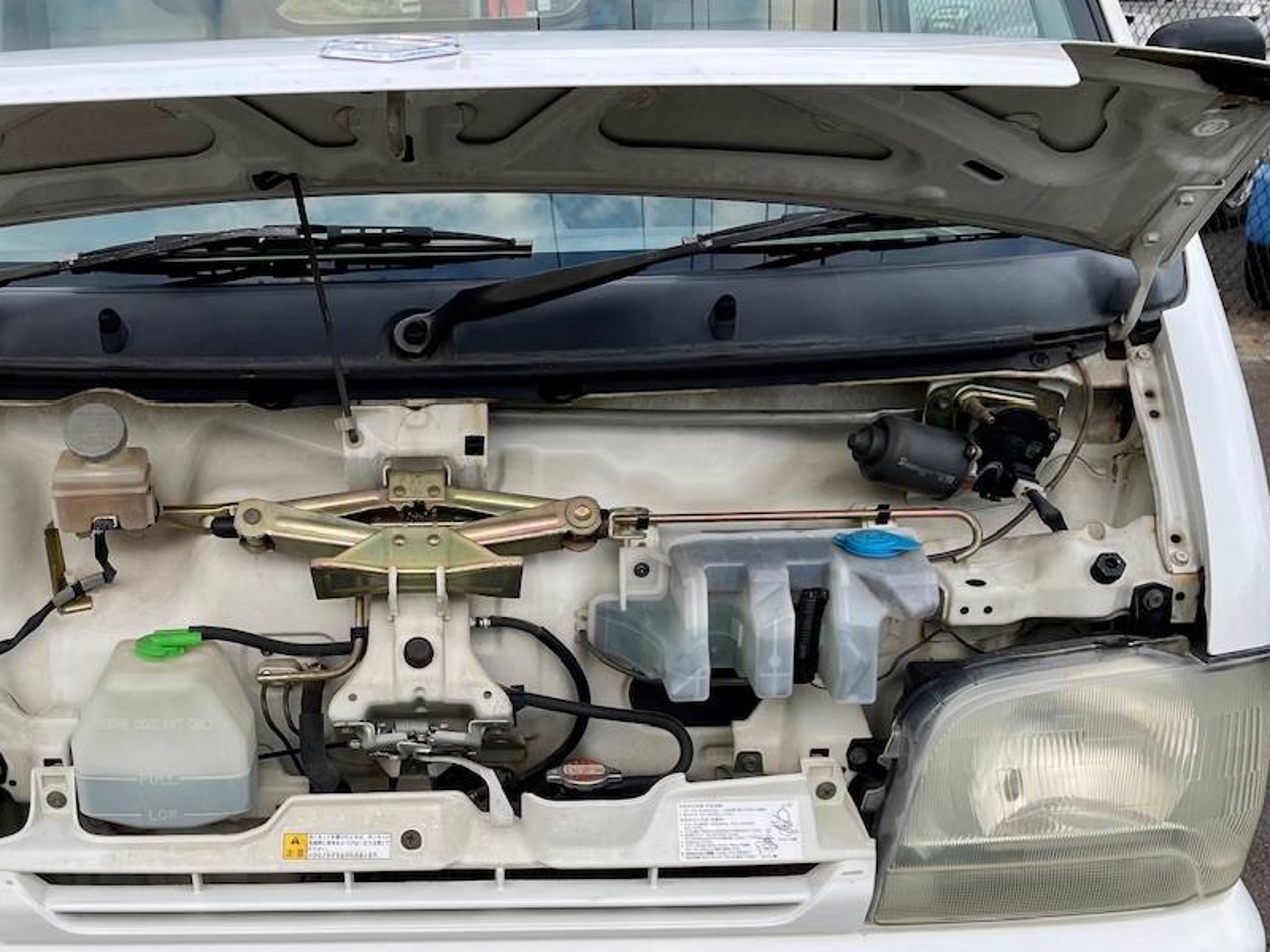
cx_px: 425
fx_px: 1468
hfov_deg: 46.1
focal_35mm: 40
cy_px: 719
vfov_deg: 35.1
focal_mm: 5.1
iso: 32
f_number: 1.6
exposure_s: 1/190
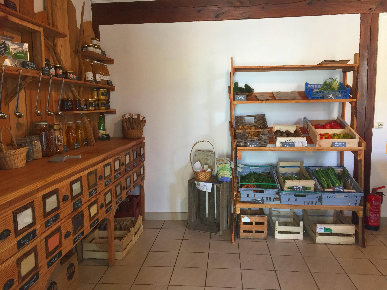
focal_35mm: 29
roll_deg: +0.9
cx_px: 194
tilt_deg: -7.7
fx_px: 324
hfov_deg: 61.7
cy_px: 145
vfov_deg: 48.2
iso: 80
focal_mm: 4.15
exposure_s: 1/33
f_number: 2.2
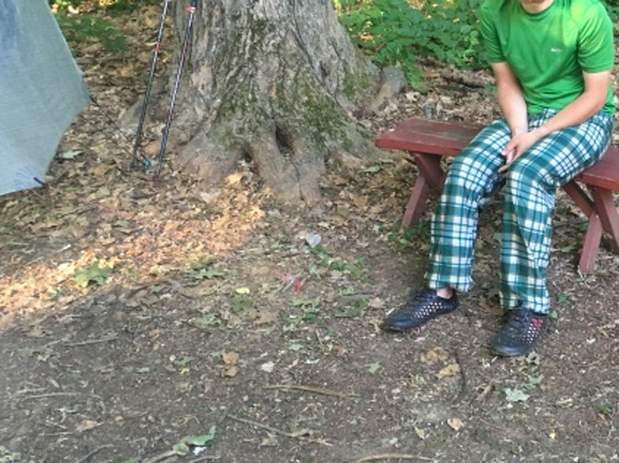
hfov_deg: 33.3
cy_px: 152
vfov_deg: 26.4
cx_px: 543
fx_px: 983
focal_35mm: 55
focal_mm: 4.15
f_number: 2.2
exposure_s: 1/30
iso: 100
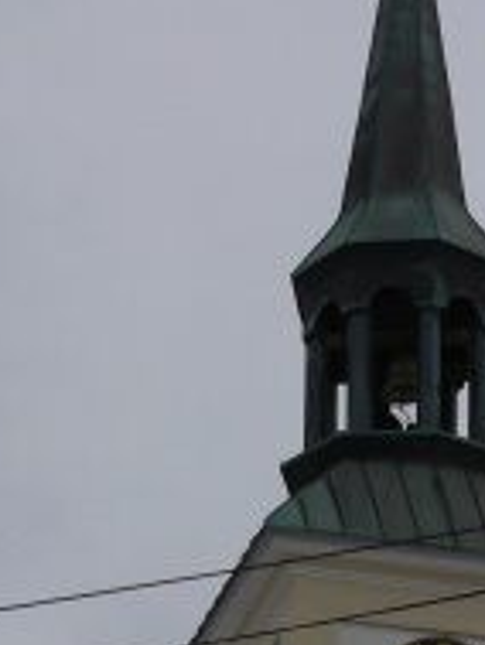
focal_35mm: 152
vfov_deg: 12.8
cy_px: 635
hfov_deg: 9.8
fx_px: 2836
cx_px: 383
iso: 80
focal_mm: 7.4
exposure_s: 1/500
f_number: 5.6
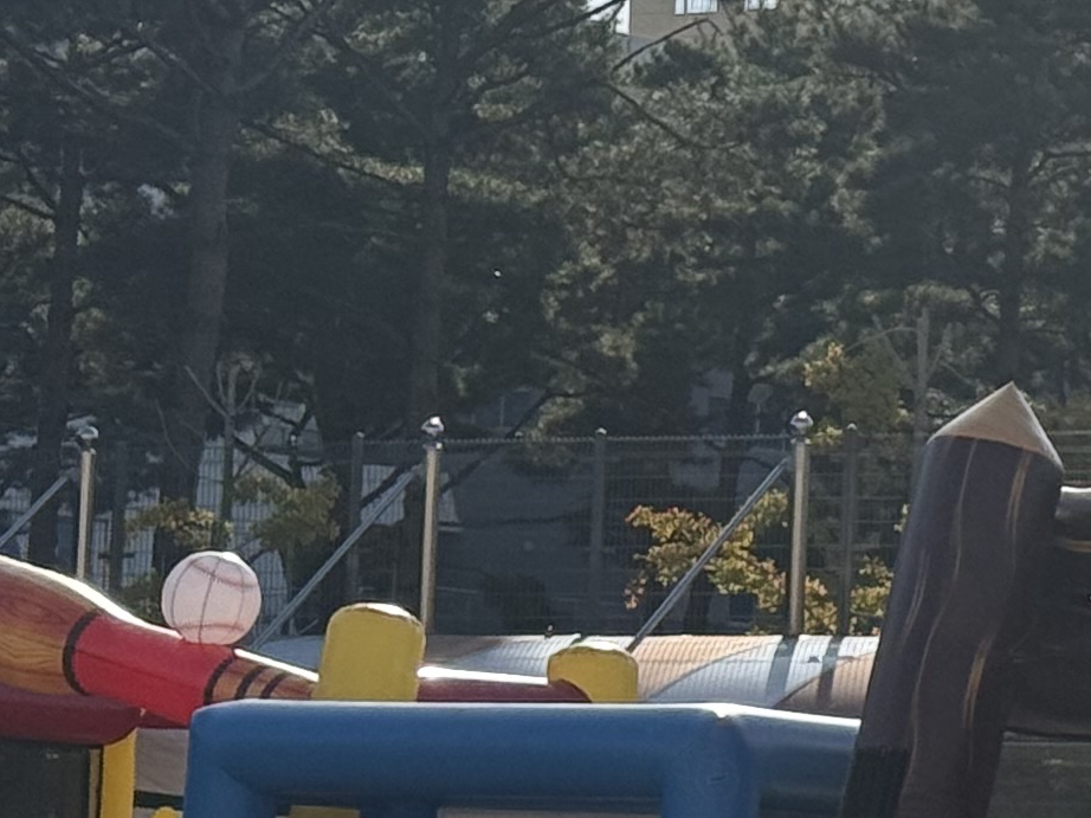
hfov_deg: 9.2
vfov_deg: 7.1
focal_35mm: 210
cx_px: 1622
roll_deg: -2.2
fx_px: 6617
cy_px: 474
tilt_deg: +3.6
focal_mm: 6.76
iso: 80
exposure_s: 1/9901
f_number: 1.78
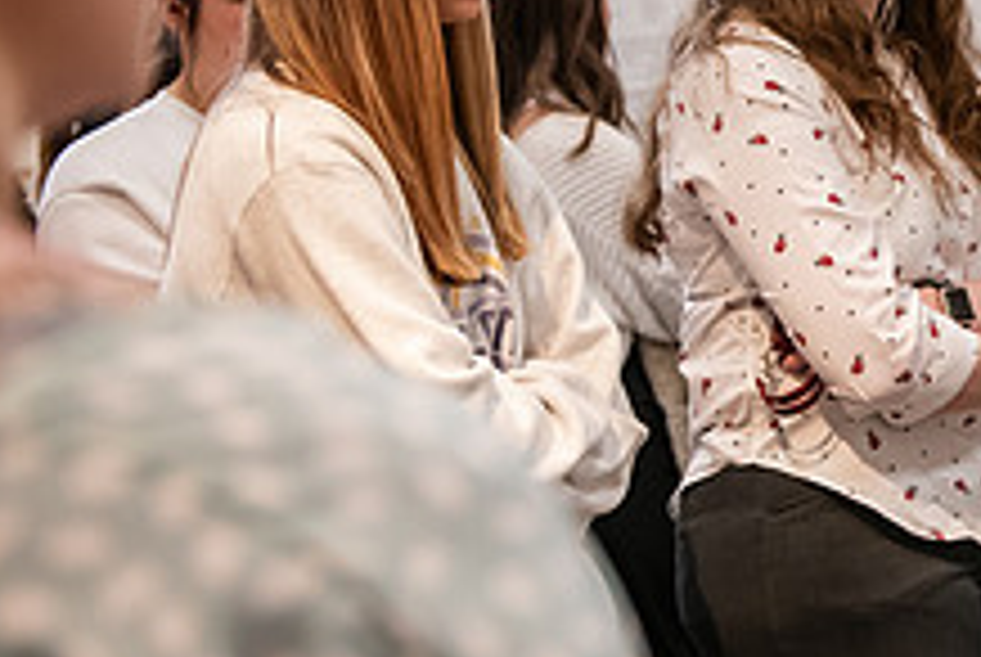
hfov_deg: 19.0
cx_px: 1184
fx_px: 2756
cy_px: 133
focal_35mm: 101
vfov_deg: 13.5
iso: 2000
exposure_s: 1/160
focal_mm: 38
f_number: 3.2
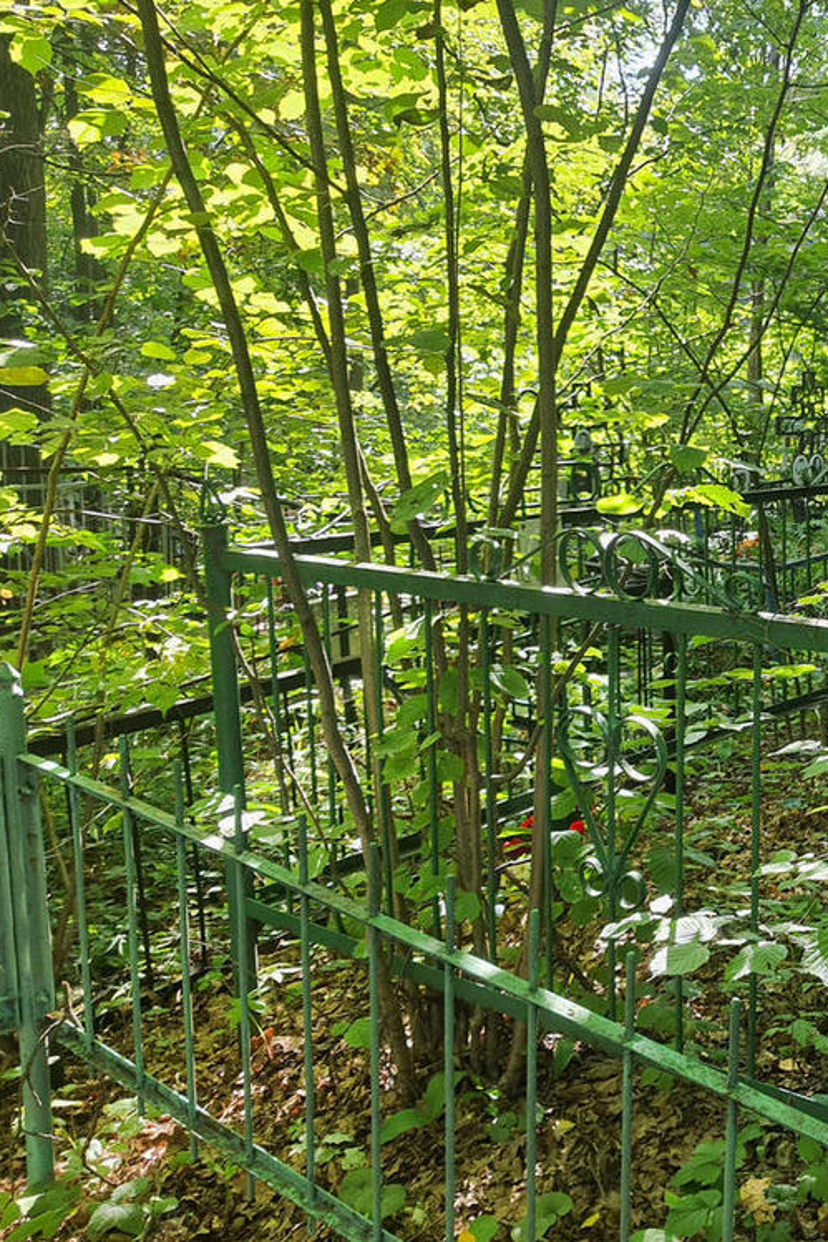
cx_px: 813
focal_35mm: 37
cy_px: 624
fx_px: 1276
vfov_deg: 51.9
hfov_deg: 33.2
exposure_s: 1/161
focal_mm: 4.32
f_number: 1.7
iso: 50
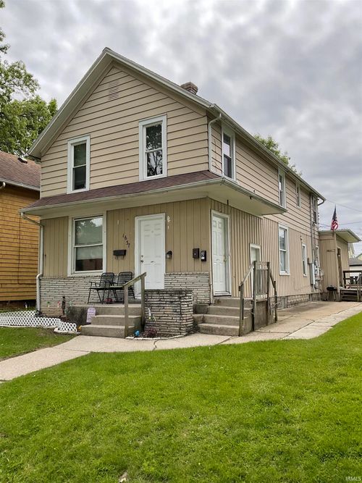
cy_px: 242
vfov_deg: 61.7
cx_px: 181
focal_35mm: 29
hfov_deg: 48.2
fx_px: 404
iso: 16
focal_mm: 3
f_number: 1.8
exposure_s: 1/1730
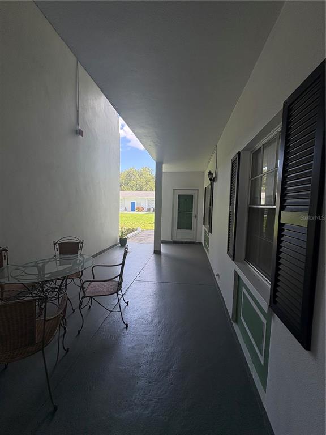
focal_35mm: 14
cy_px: 218
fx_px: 176
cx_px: 163
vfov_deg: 102.1
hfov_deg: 85.7
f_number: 2.2
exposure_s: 1/373
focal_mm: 2.22
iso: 64
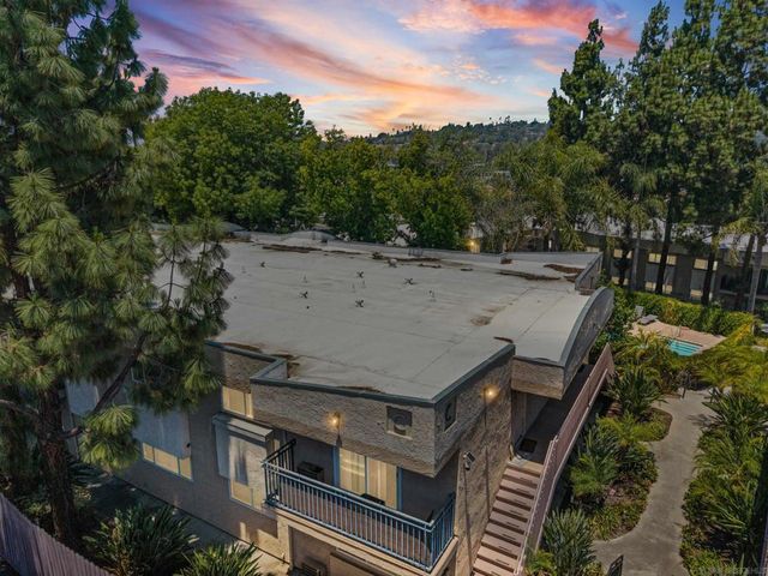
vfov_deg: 56.8
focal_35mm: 24
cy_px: 288
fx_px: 532
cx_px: 384
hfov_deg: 71.6
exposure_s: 1/240
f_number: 1.8
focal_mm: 8.67
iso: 200
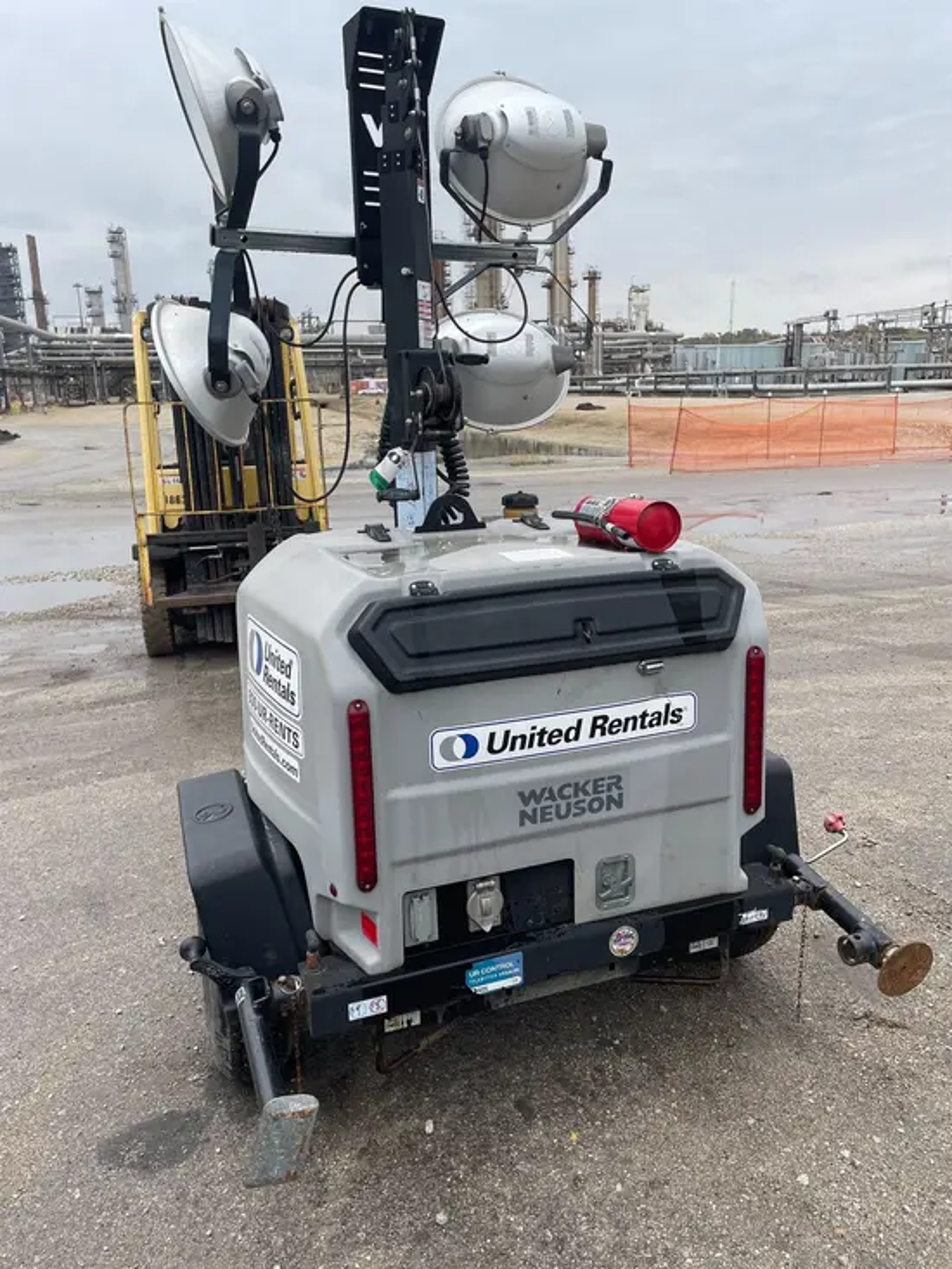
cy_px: 634
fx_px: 953
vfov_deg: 67.3
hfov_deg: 53.1
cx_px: 476
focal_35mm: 26
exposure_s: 1/779
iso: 50
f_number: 1.6
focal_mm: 4.2
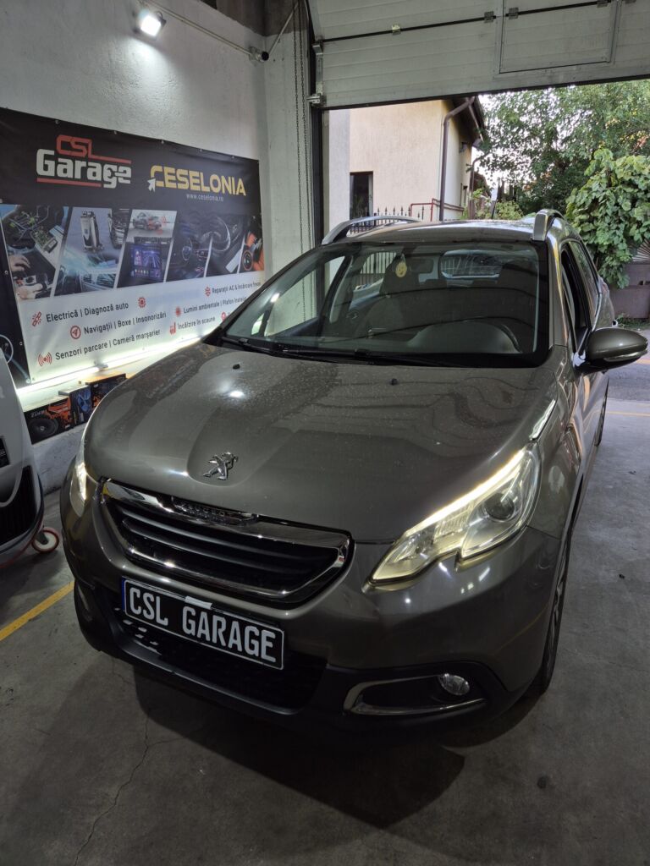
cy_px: 433
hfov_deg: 58.9
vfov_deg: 73.9
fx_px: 576
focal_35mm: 23
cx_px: 325
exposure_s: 1/100
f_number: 1.8
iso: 40
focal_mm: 5.4
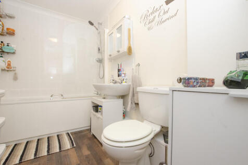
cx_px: 124
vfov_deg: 77.3
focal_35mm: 15
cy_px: 82
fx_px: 103
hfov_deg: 100.4
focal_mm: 10
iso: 2000
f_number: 9
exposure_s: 1/60
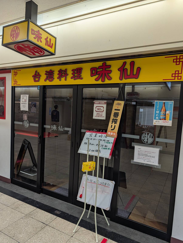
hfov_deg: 56.9
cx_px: 92
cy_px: 122
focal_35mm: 24
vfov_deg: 71.5
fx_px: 169
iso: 75
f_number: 1.68
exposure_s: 1/120
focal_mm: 6.9
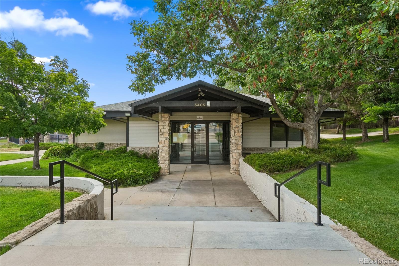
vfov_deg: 56.1
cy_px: 133
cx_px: 200
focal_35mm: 22
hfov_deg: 77.3
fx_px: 249
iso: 400
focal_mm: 15
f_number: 8
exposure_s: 1/320
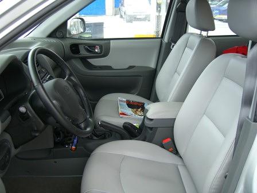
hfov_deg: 49.0
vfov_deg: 37.7
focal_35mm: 38
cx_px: 128
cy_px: 96
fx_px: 282
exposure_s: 1/80
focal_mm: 7.9
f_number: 2.8
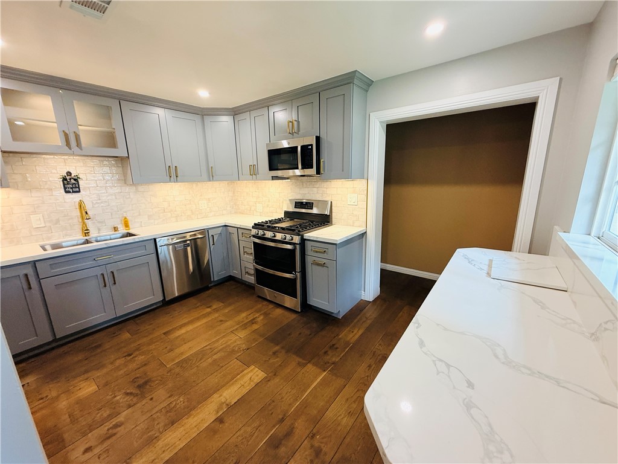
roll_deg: +1.5
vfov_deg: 85.7
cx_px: 309
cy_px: 232
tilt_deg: -13.0
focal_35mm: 14
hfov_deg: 102.1
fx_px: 250
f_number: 2.2
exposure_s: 1/60
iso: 200
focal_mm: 2.22
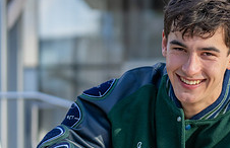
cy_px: 111
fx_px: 1342
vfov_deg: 6.3
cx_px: 227
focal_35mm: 212
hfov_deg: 9.7
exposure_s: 1/500
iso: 200
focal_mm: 70
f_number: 2.8
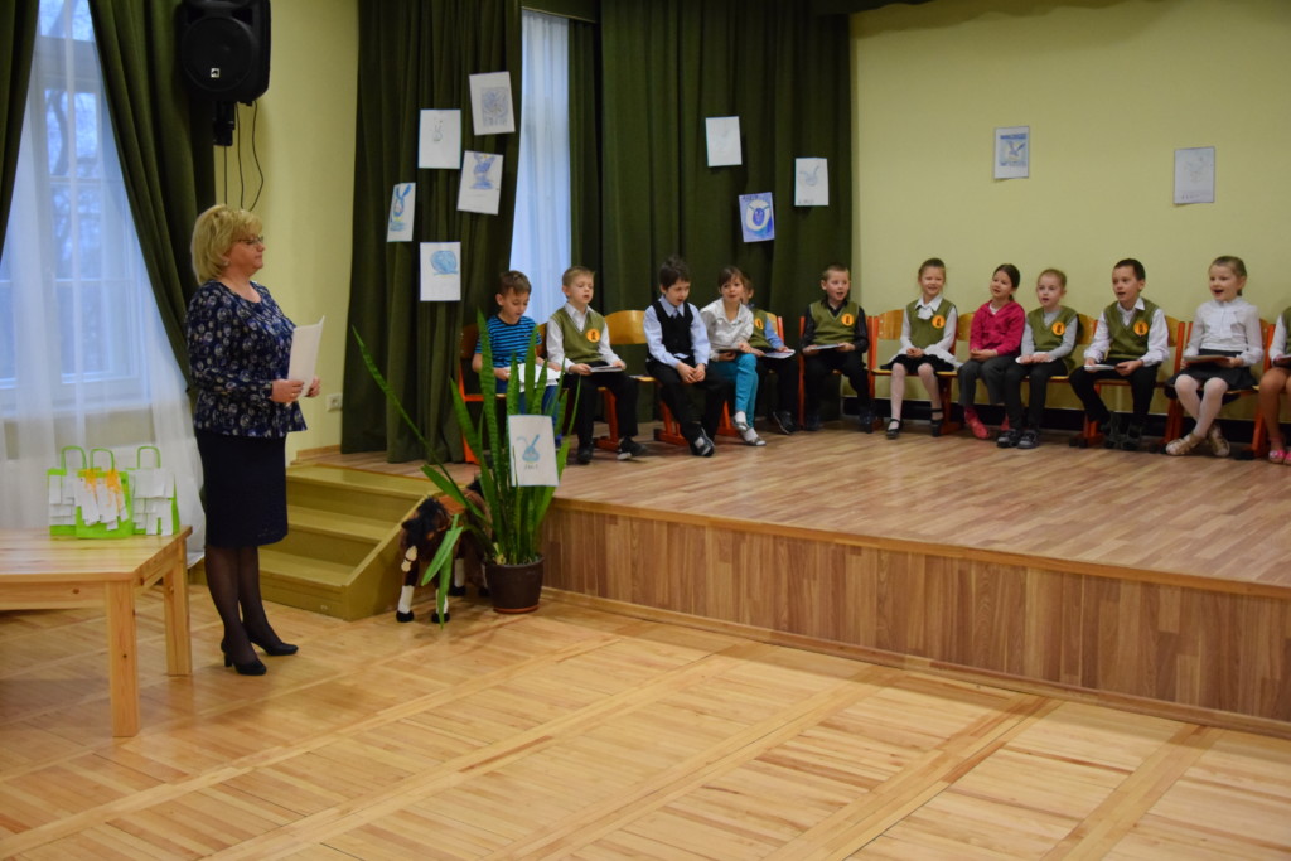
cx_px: 646
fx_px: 1345
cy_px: 430
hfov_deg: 51.3
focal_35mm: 38
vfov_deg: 35.5
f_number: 4
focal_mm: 25
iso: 3200
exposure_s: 1/200
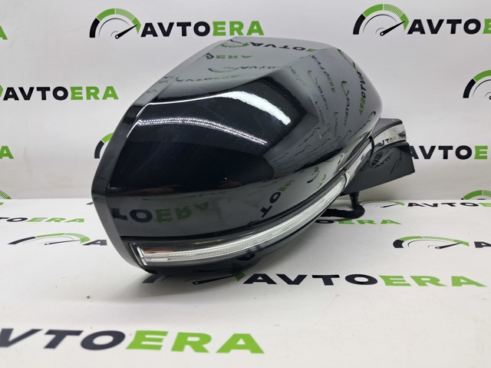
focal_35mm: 27
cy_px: 184
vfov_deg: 51.3
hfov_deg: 65.4
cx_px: 246
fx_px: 383
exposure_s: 1/50
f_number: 1.8
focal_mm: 4
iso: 50
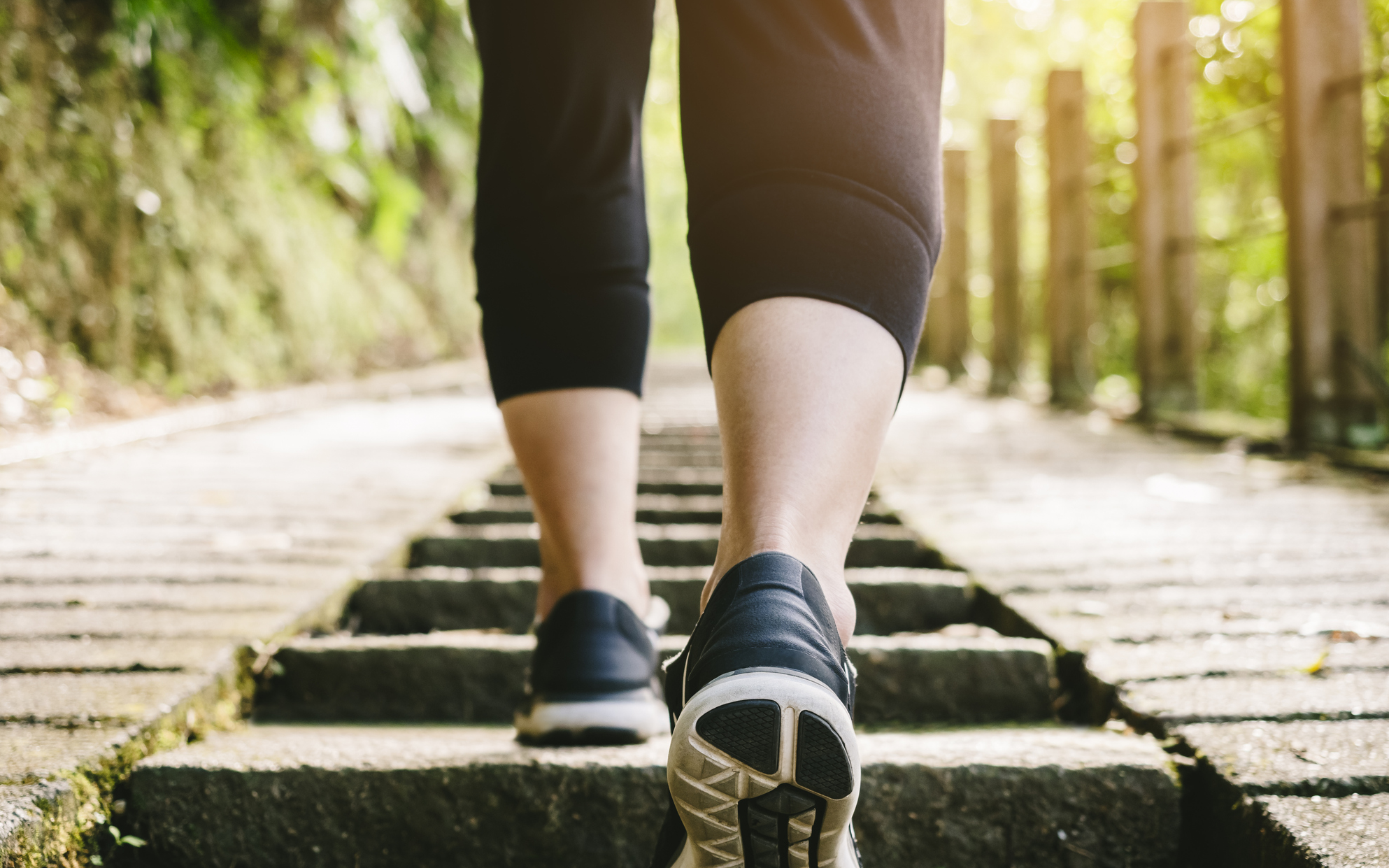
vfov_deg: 20.3
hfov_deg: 32.0
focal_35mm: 64
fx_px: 2423
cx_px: 694
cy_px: 506
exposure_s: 1/60
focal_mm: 30
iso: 200
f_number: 2.8
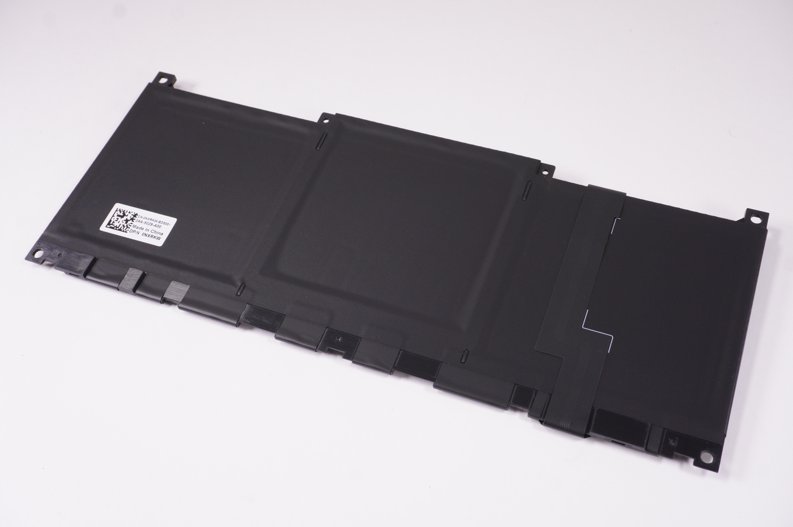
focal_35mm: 39
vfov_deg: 34.1
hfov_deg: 49.6
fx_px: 858
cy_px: 264
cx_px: 396
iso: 640
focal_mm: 26
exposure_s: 1/200
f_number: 9
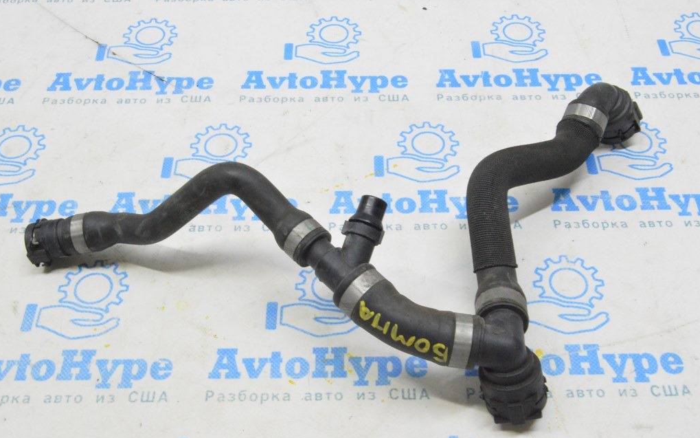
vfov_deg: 29.9
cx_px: 349
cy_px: 222
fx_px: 820
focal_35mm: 43
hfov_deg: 46.2
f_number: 20
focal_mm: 28
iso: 6400
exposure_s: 1/20
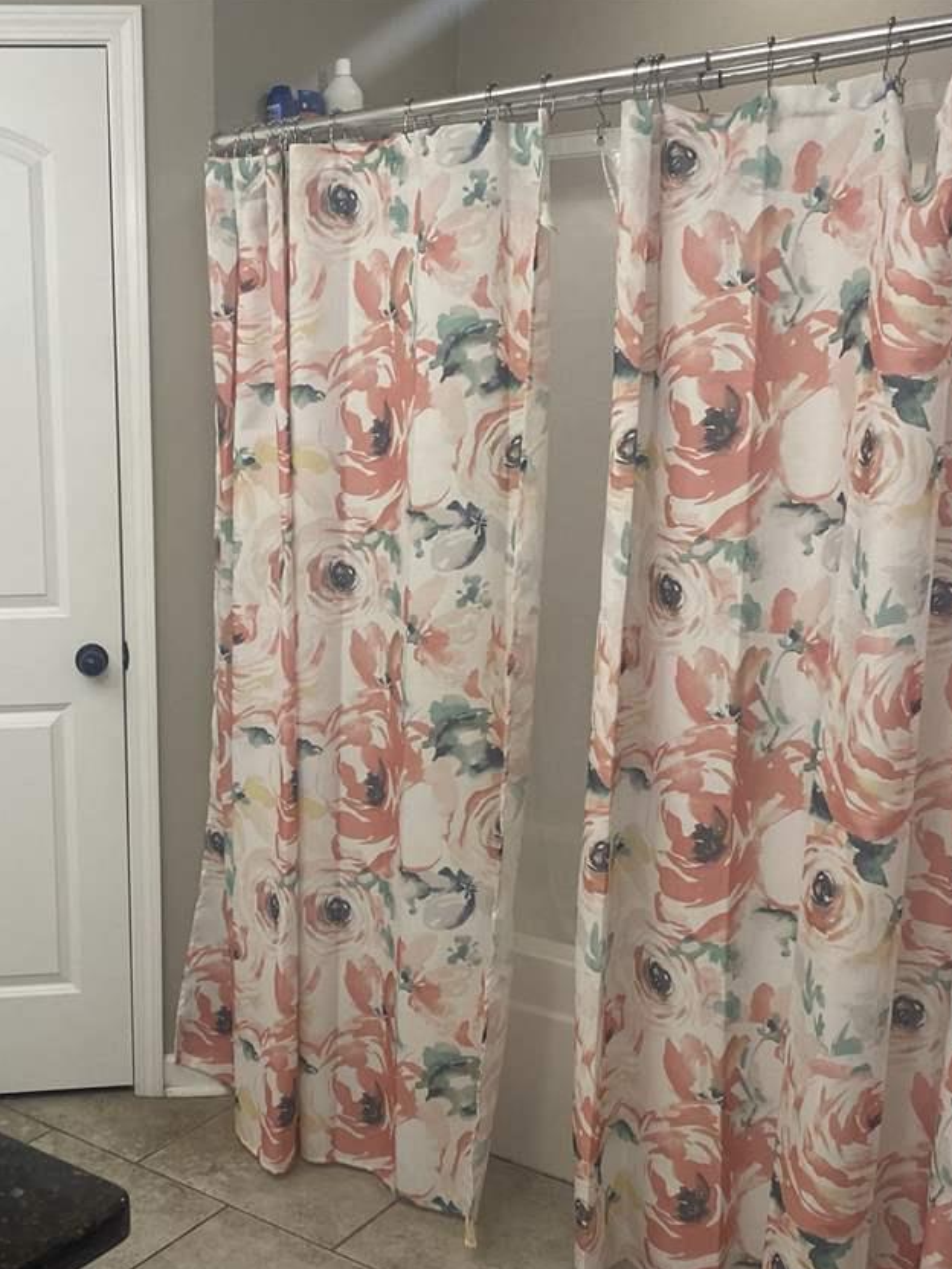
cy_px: 724
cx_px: 169
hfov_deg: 34.7
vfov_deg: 46.7
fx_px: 1467
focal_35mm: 40
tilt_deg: -13.5
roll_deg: +1.3
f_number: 1.8
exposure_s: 1/60
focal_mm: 4.25
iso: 160
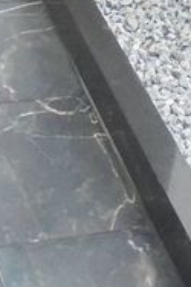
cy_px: -43
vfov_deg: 17.1
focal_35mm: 115
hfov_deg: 11.9
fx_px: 917
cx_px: 141
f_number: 3.5
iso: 400
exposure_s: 1/160
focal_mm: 4.6
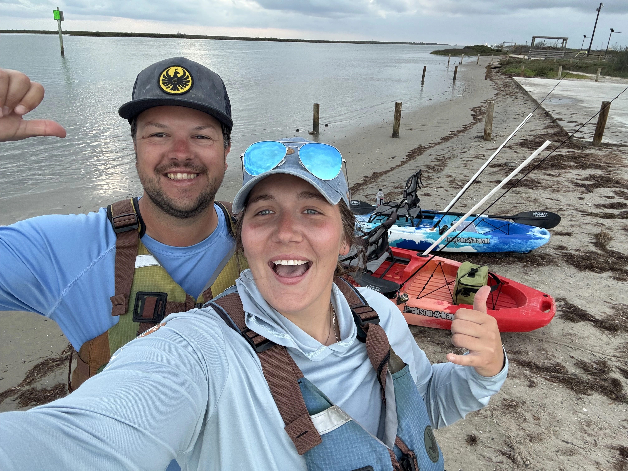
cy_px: 236
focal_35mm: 23
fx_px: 417
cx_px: 314
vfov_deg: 58.9
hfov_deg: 73.9
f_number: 1.9
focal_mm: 2.69
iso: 80
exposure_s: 1/64
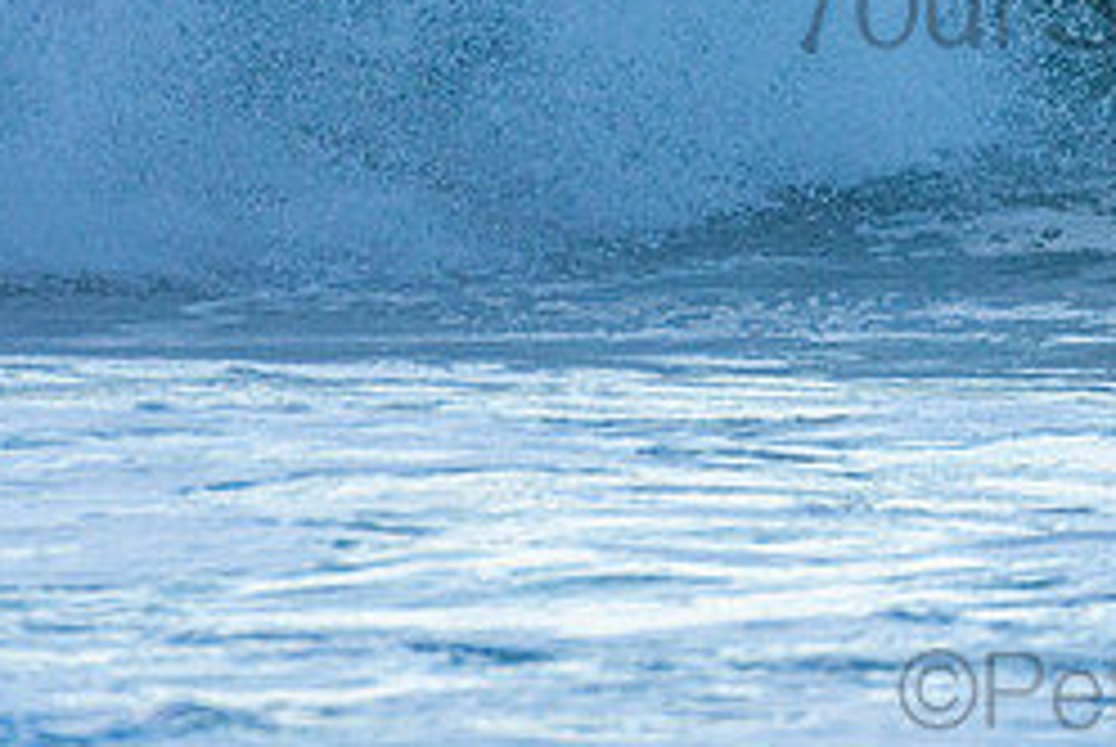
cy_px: -56
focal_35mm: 1681
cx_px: 1246
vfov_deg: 0.8
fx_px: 52172
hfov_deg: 1.2
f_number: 5.6
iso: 560
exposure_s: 1/1250
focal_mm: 480
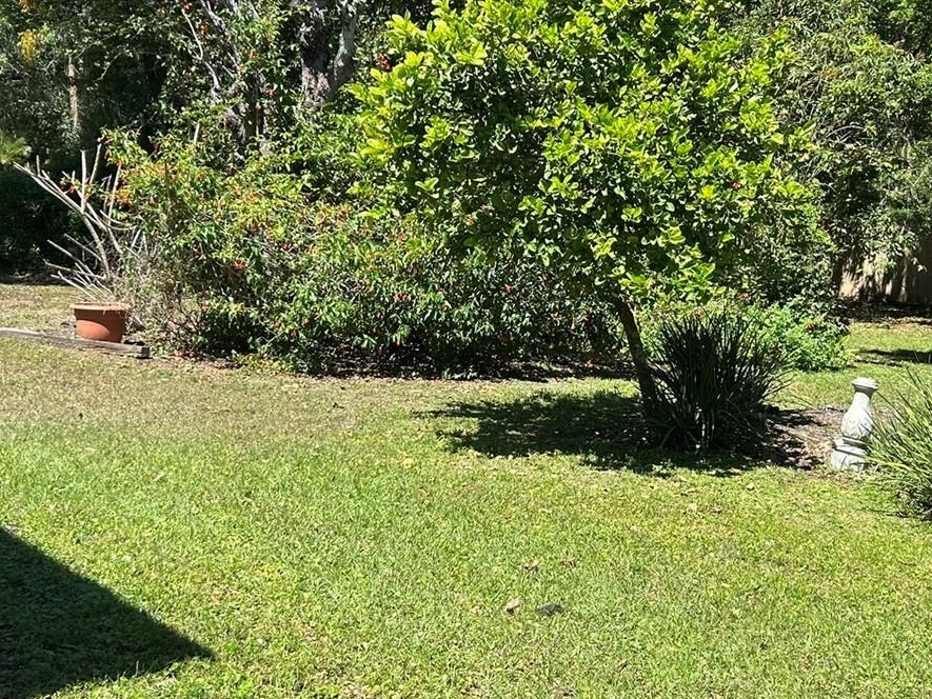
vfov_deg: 30.9
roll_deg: -1.5
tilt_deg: -4.7
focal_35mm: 47
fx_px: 1266
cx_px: 513
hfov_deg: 40.4
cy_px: 309
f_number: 1.5
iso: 50
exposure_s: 1/1934
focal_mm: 5.7
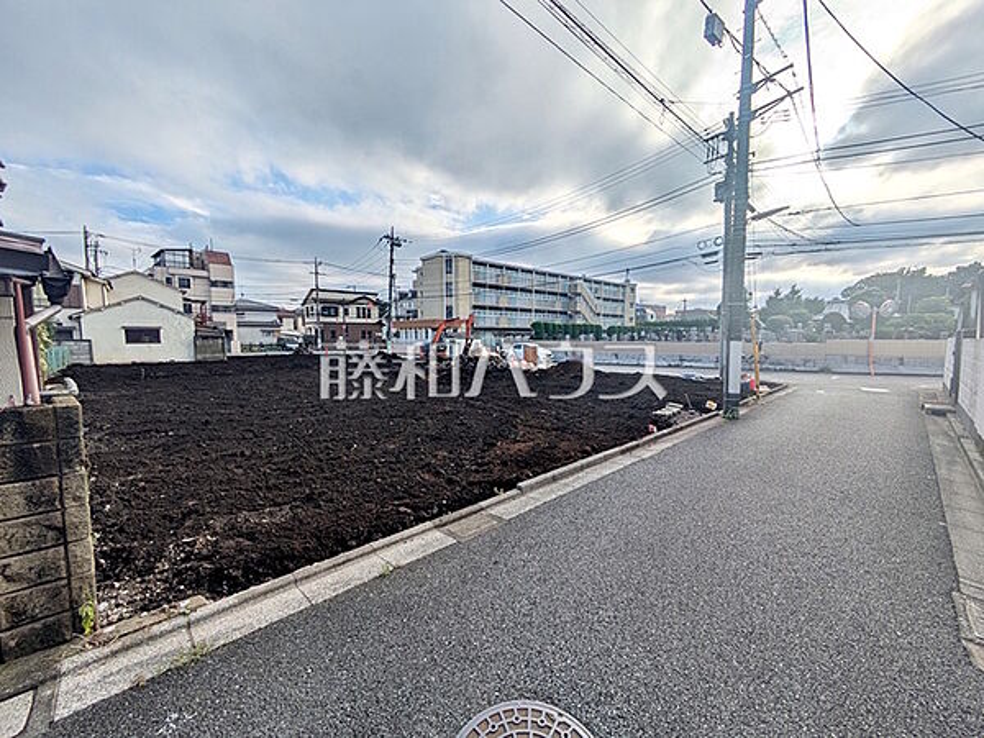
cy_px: 369
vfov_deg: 85.7
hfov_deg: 102.1
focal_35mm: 14
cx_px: 492
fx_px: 398
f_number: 2.2
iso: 24
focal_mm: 1.83
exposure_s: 1/2237
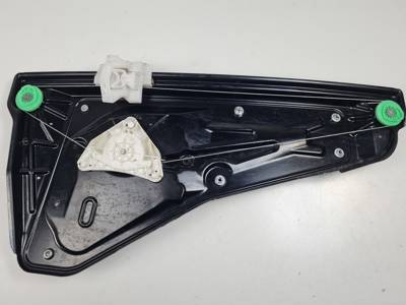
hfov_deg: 67.3
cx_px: 203
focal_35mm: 26
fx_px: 305
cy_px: 152
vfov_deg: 53.1
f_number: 1.8
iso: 50
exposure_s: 1/250
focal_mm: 5.4
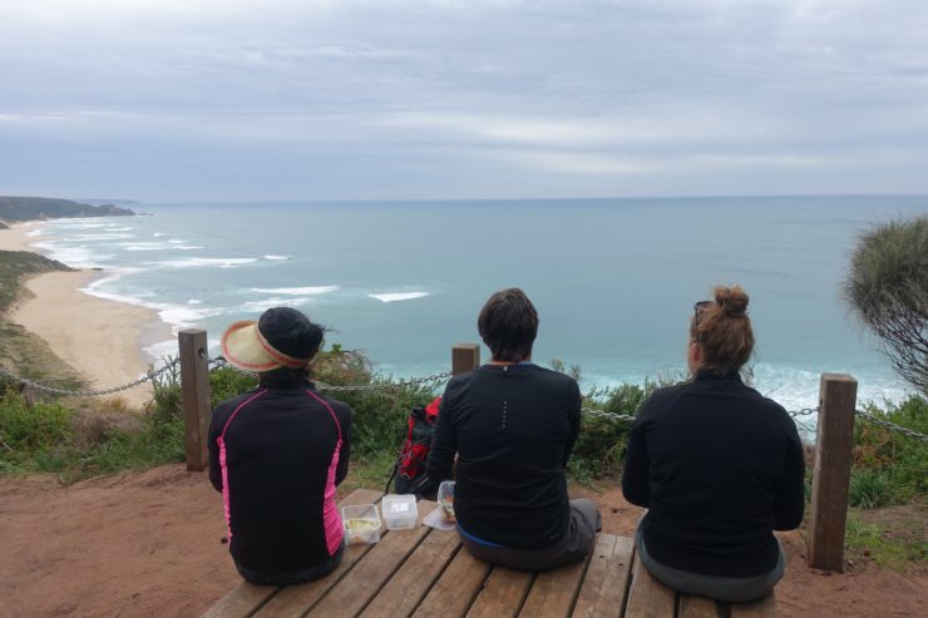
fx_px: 618
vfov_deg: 53.1
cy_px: 309
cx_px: 464
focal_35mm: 24
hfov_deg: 73.8
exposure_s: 1/125
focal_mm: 8.8
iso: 125
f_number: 5.6
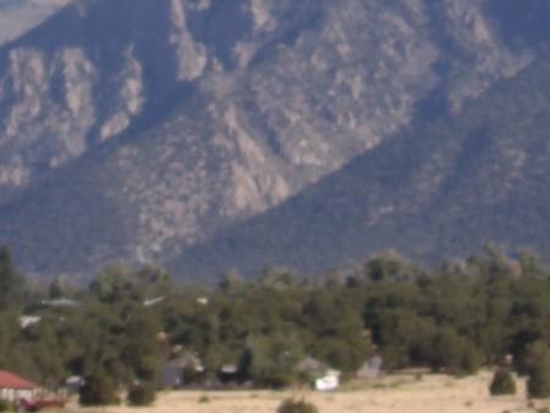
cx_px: 136
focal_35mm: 396
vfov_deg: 3.7
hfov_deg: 5.0
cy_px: -226
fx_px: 6292
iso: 100
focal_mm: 19.9
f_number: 4.8
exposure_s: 1/457
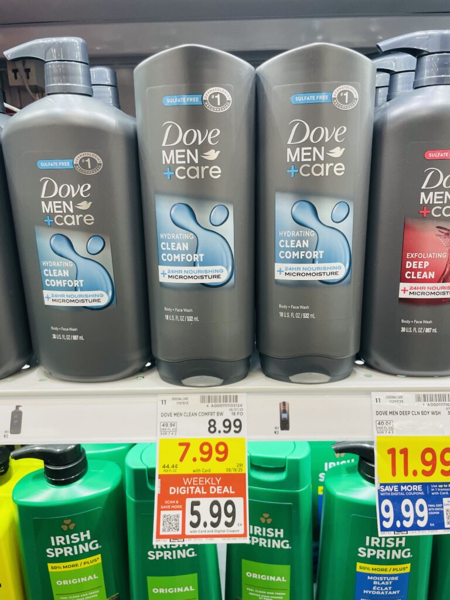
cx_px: 225
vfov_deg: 67.3
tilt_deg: -15.7
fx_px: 451
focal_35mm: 26
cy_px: 300
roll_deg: +1.4
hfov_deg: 53.1
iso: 100
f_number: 1.6
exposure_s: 1/120
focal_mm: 4.2
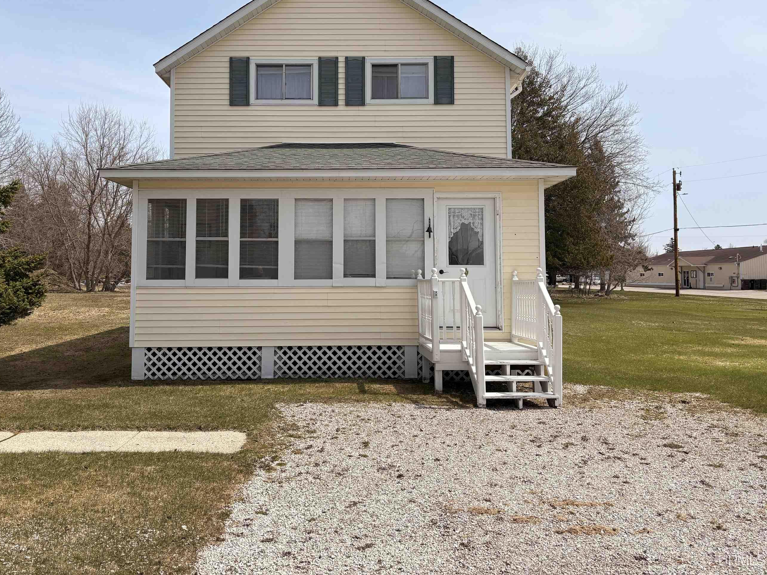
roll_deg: +1.5
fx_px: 687
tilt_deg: +4.3
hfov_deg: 58.2
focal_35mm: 31
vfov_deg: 45.2
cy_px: 232
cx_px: 343
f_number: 1.6
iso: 50
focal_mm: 5.96
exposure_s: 1/5348
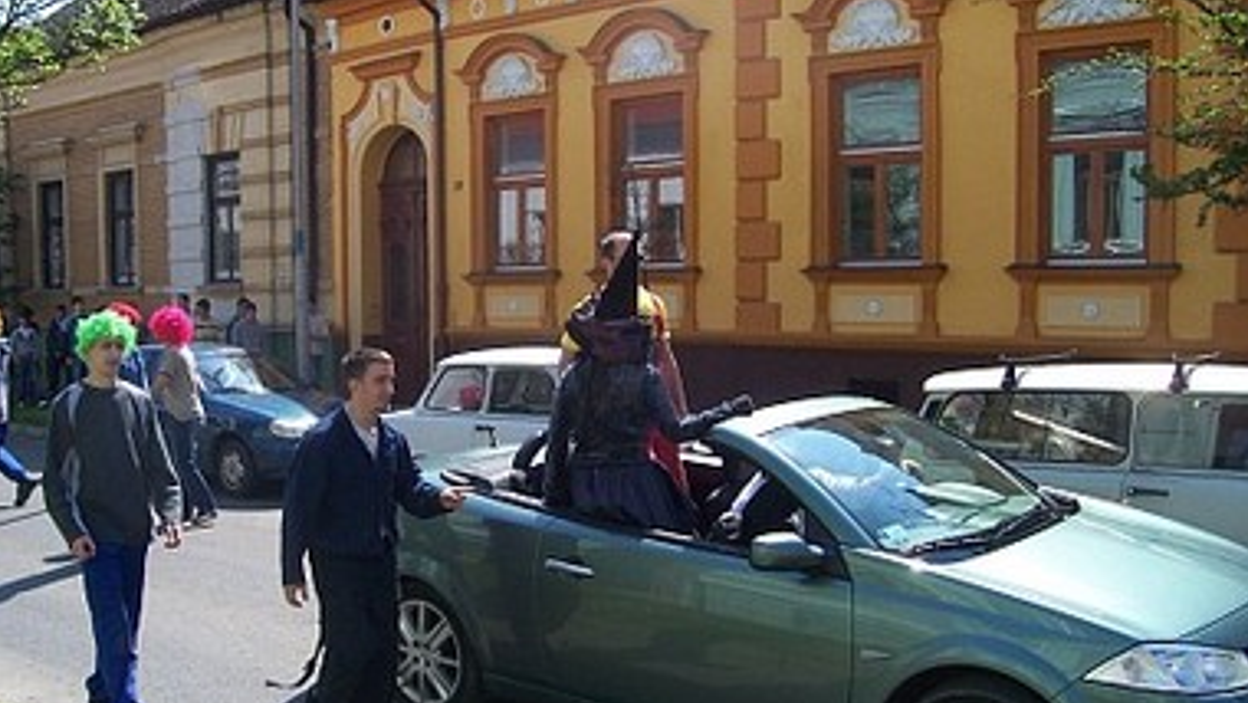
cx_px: 594
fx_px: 1291
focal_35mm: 39
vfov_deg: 30.4
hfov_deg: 51.6
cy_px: 394
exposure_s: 1/250
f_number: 5.6
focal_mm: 5.6
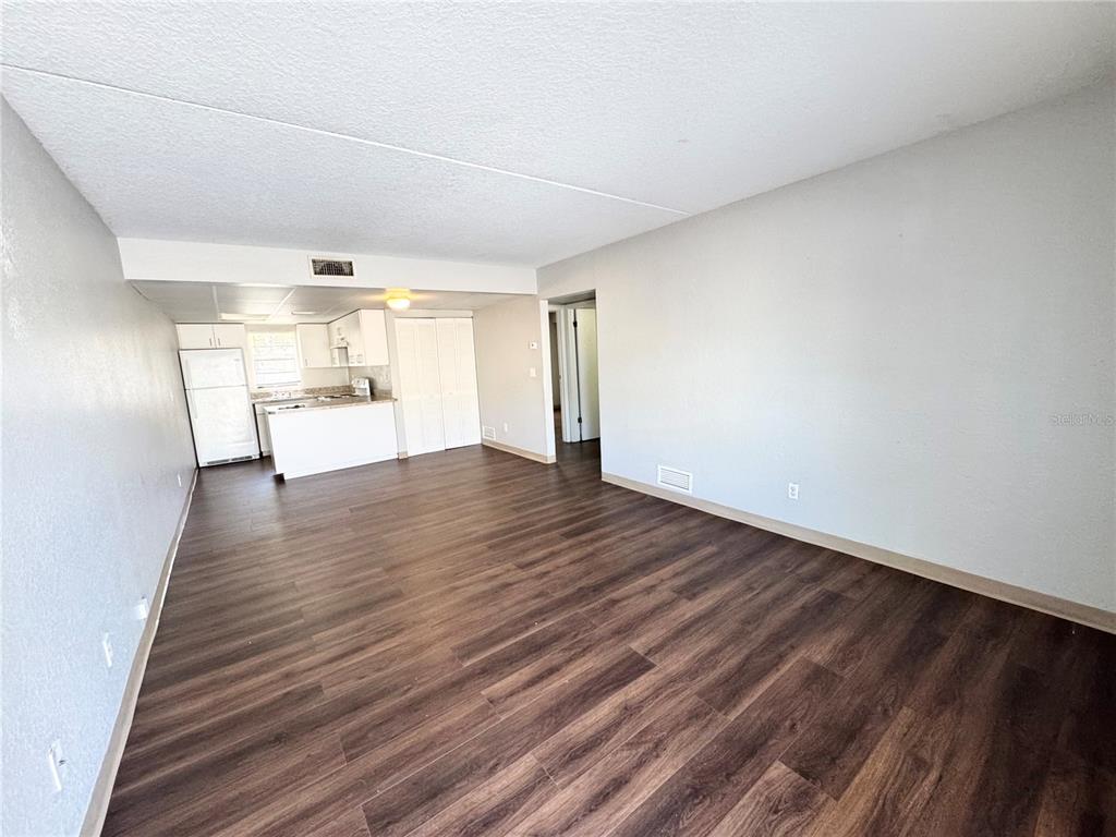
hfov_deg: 102.1
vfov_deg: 85.7
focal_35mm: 14
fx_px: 451
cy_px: 418
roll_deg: +3.0
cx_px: 558
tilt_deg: -8.1
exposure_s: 1/99
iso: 200
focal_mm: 2.22
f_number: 2.2
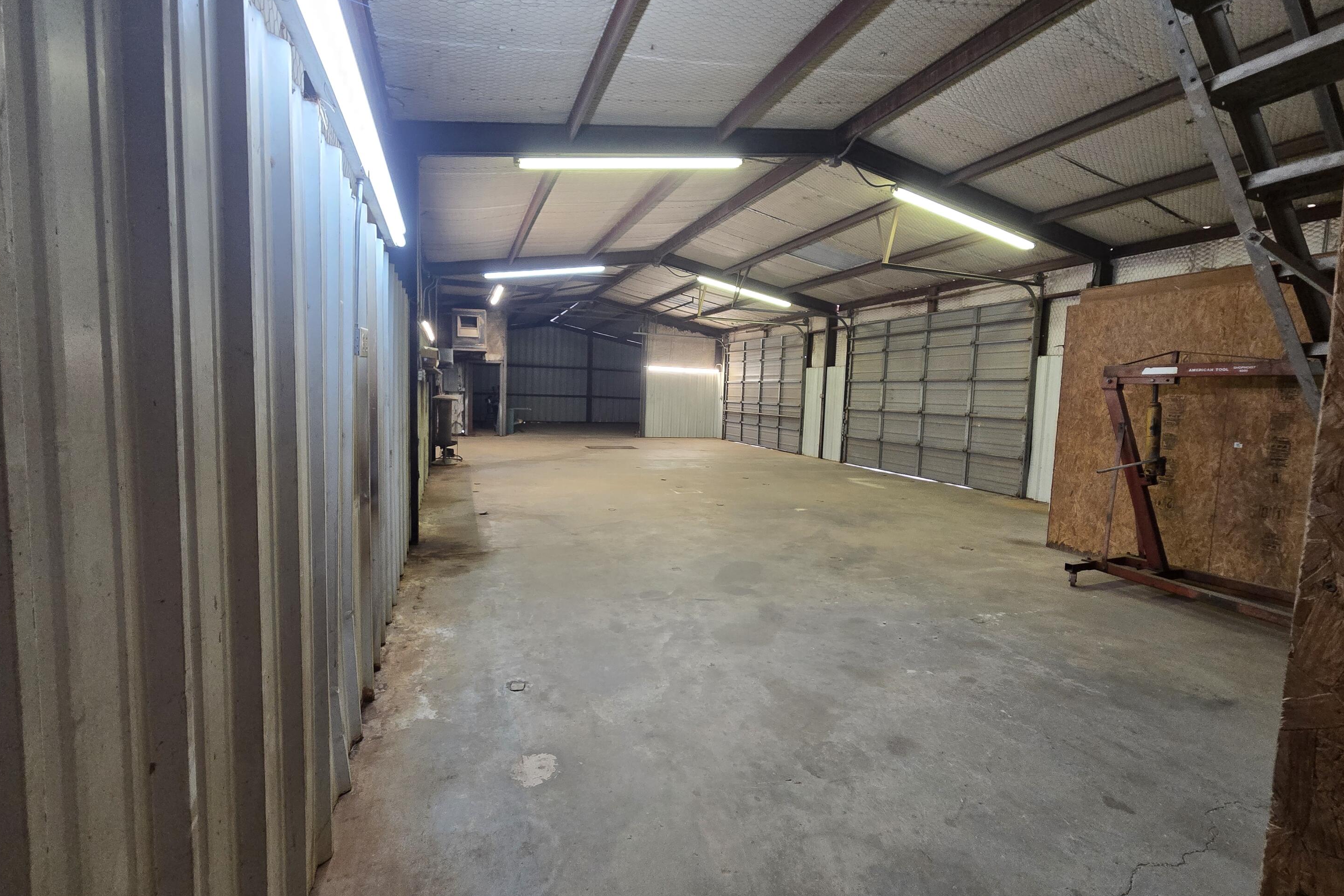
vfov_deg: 81.2
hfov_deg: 104.2
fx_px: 523
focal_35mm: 14
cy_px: 437
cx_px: 660
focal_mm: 2.2
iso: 320
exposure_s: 1/60
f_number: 2.2
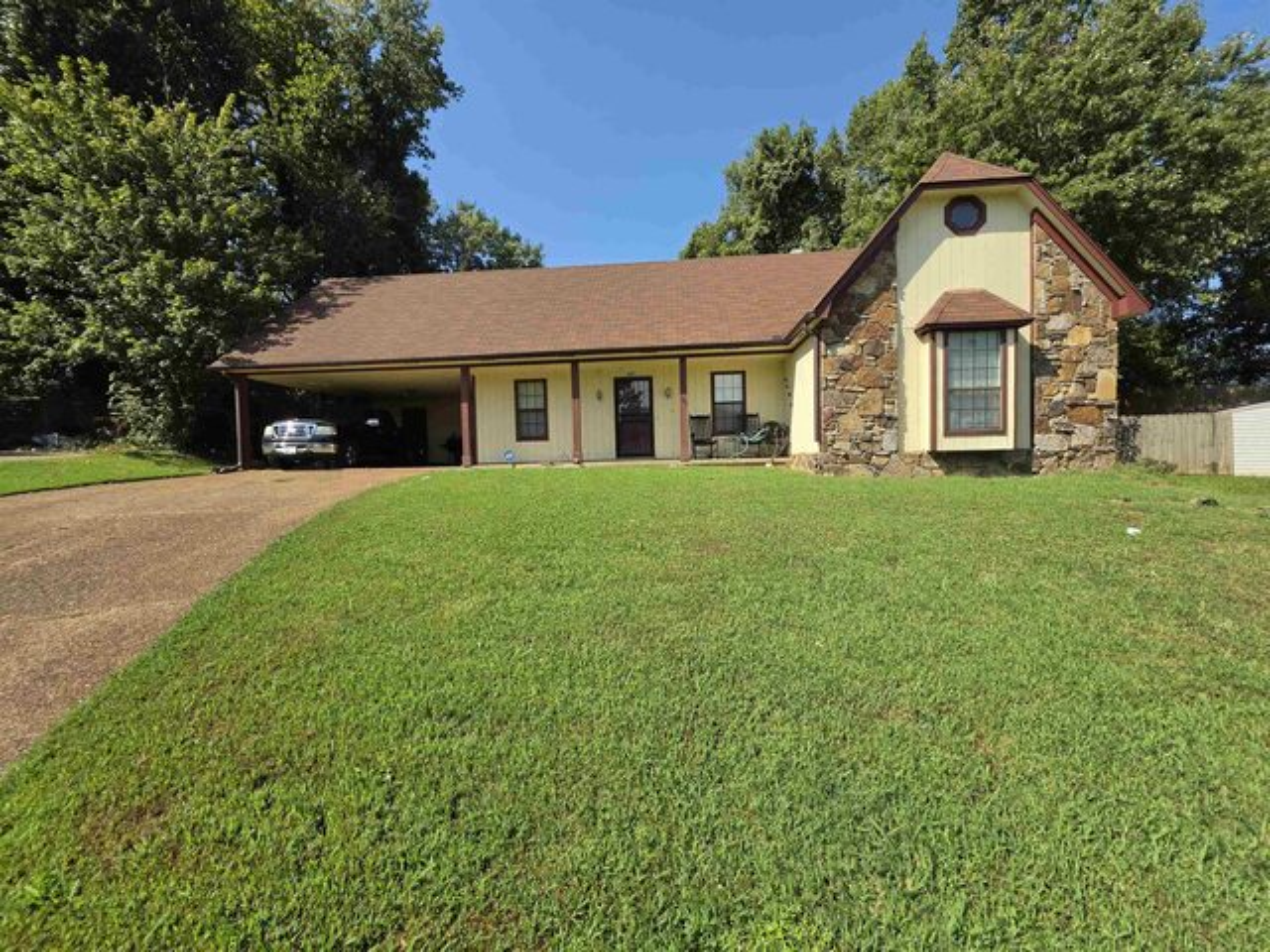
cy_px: 476
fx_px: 477
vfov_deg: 89.9
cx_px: 635
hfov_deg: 106.2
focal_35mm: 13
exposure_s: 1/1465
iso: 40
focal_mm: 2.2
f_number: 1.9
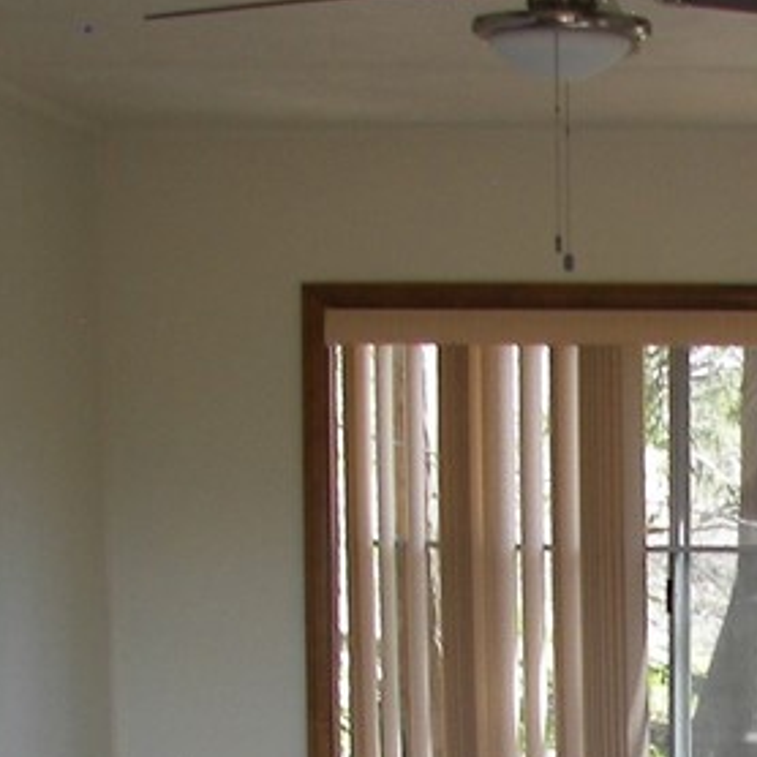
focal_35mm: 117
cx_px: 806
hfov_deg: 14.6
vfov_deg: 14.2
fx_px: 2895
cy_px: 1013
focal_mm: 6
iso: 50
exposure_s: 1/40
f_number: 2.8
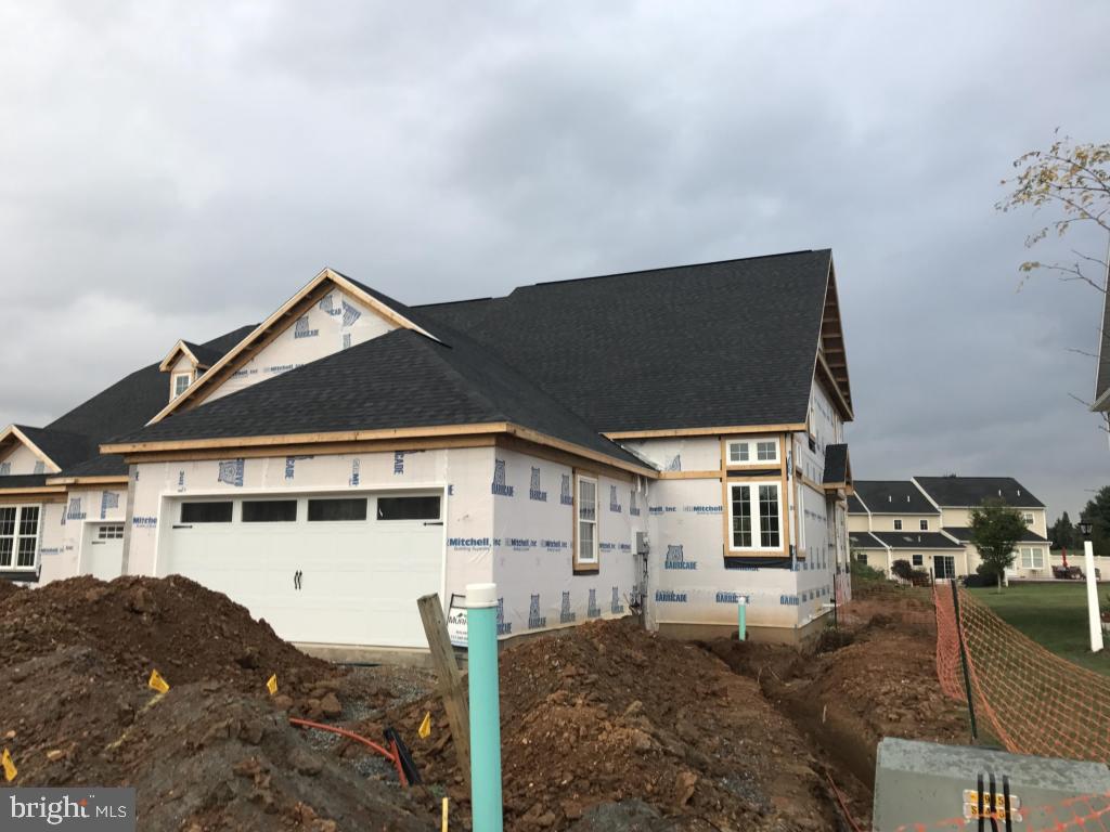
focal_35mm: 28
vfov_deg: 49.7
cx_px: 555
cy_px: 416
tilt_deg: +11.2
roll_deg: +0.6
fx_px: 898
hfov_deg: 63.4
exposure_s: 1/120
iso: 25
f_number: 1.8
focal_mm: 3.99
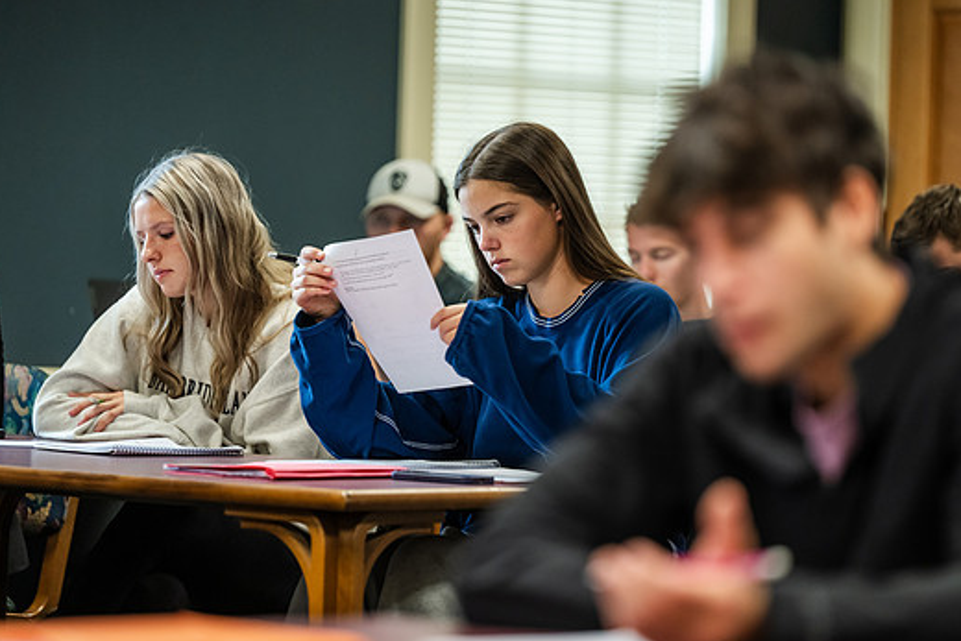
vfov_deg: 7.5
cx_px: 508
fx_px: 4913
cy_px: 309
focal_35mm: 184
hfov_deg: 11.2
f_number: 2.8
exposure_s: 1/160
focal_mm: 165
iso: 1600
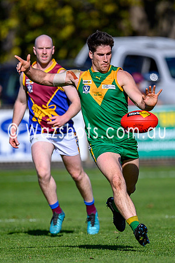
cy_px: 161
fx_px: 7897
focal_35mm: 1083
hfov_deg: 1.3
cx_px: 102
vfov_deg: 1.9
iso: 110
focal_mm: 500
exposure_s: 1/2000
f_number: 4
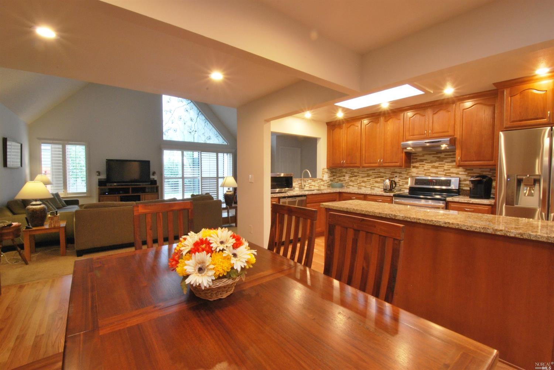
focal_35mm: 15
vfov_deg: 77.4
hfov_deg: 100.3
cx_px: 277
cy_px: 185
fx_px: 231
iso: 400
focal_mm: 10
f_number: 20
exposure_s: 1/1.3
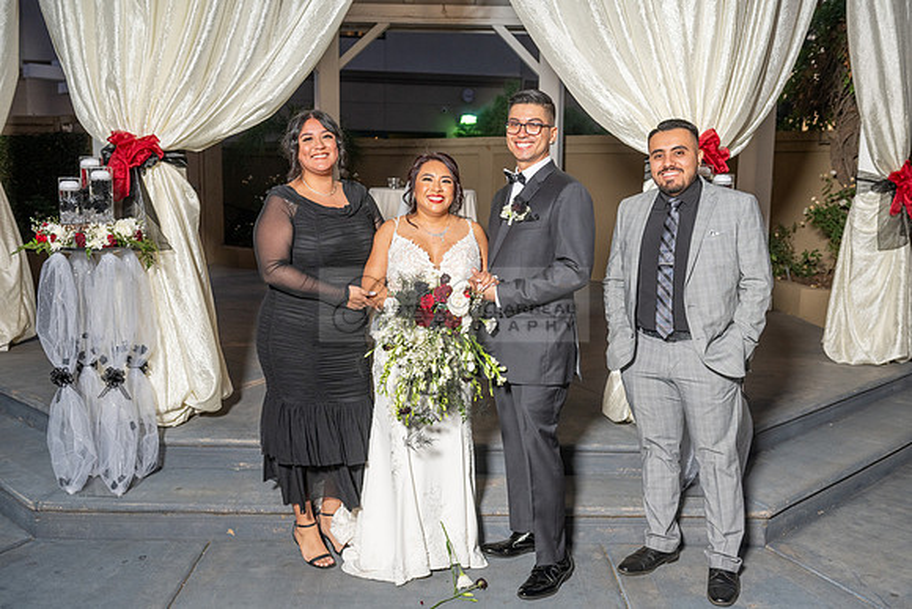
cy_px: 304
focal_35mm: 36
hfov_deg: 53.1
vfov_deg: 36.9
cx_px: 456
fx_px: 912
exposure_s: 1/200
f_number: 4.5
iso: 640
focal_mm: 36
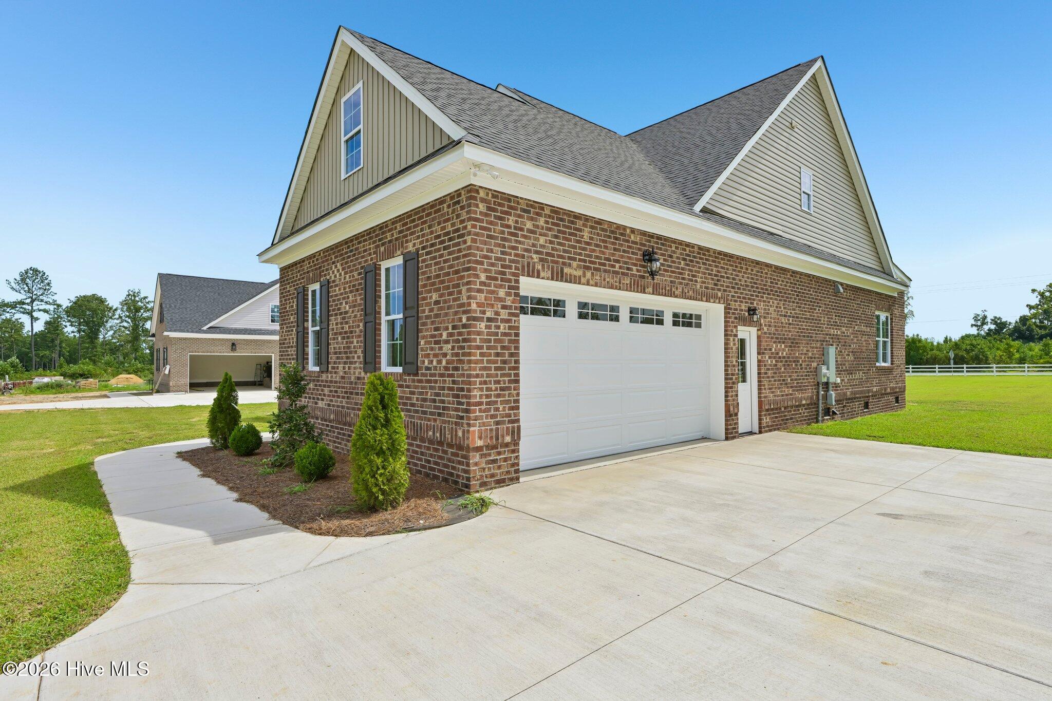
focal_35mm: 18
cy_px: 350
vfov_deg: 67.4
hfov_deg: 90.0
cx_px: 526
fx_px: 526
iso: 100
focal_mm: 18
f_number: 8
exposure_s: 1/800
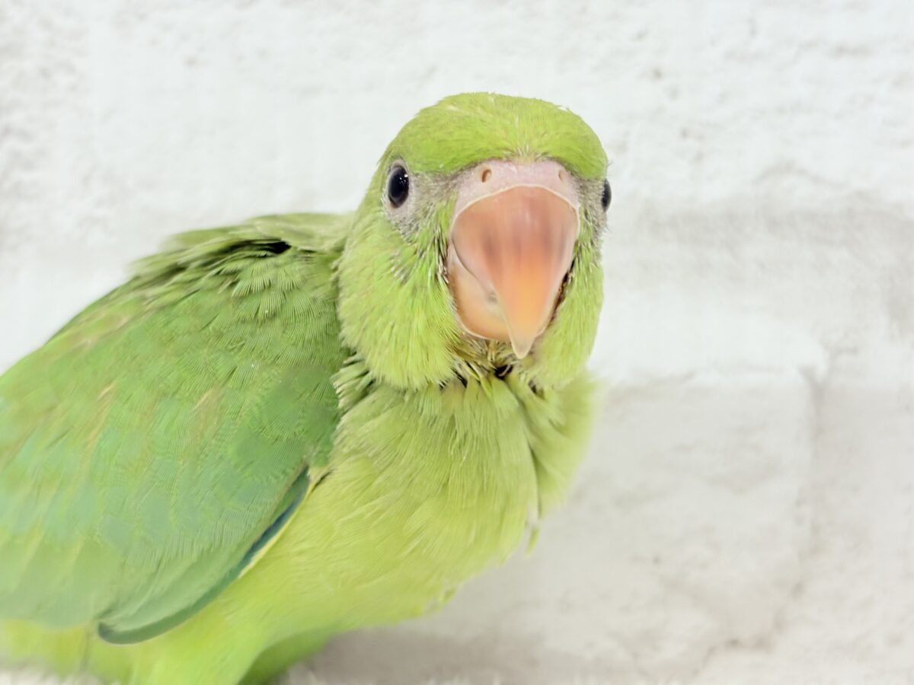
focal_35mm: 52
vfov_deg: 28.0
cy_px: 342
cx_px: 457
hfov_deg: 36.8
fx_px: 1373
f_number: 1.6
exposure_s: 1/100
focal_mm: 5.96
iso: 80
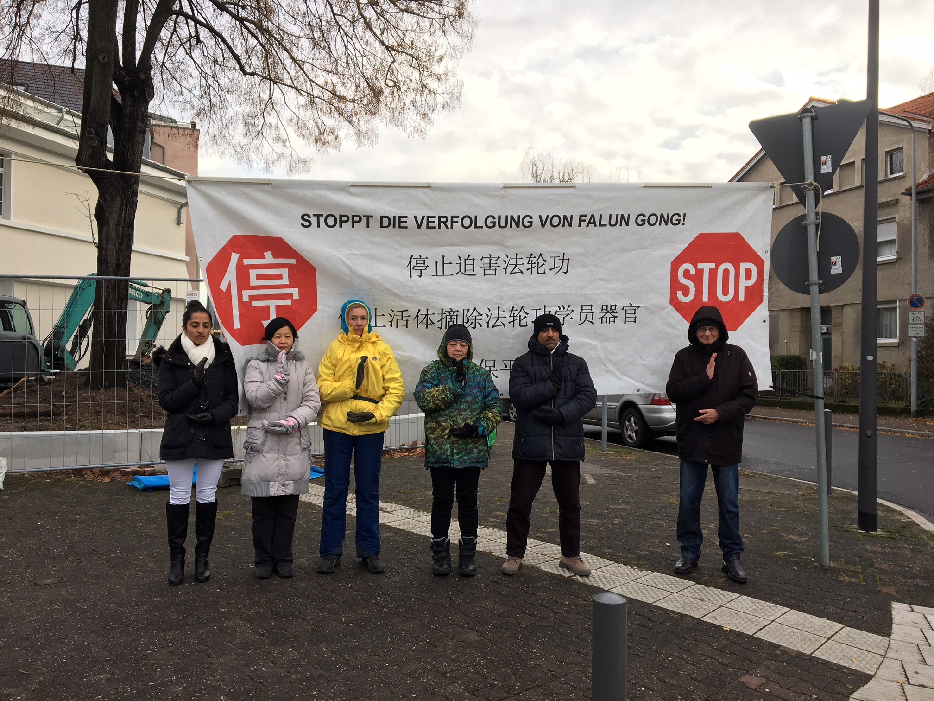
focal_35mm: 29
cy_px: 350
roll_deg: -1.3
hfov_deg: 61.7
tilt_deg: +2.3
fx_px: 782
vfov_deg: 48.2
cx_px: 467
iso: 25
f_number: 2.2
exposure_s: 1/208
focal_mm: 4.15
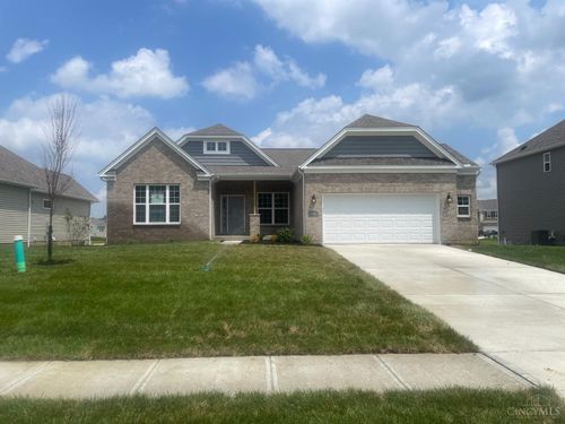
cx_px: 282
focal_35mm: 25
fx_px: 408
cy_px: 212
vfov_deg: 54.9
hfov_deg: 69.4
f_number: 1.6
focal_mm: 5.1
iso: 32
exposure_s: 1/6250
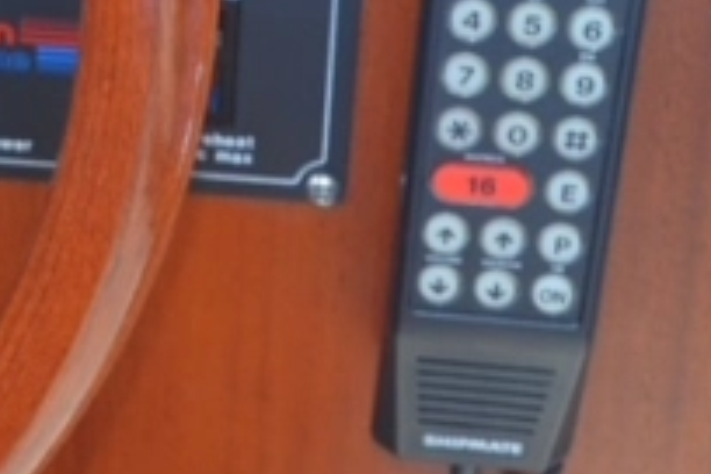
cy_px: 173
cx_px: 132
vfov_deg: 9.7
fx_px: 2791
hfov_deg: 14.4
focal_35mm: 141
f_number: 4.5
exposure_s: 1/60
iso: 1250
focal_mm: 35
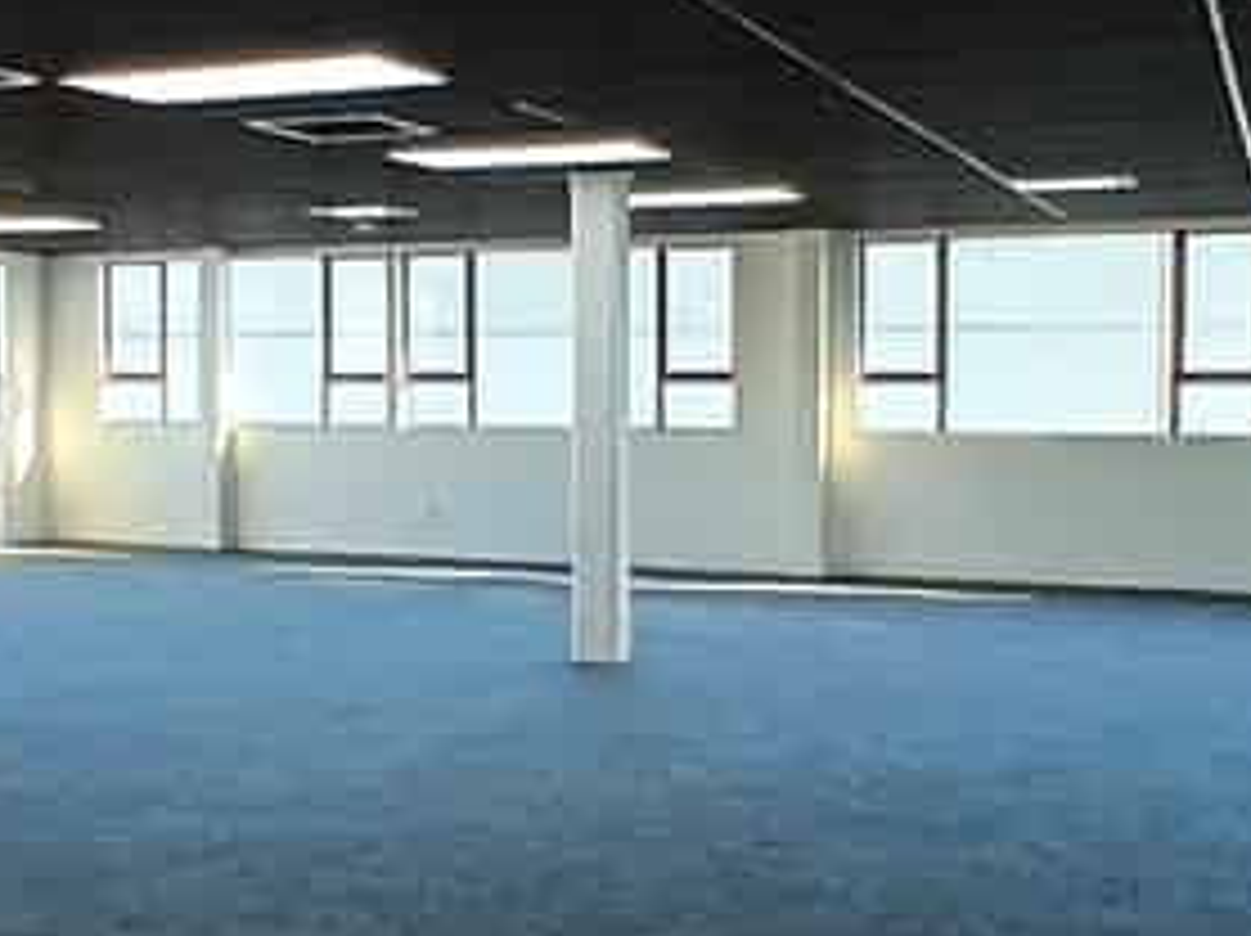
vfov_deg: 36.8
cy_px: 448
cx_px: 484
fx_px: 1408
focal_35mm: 39
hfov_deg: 47.5
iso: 64
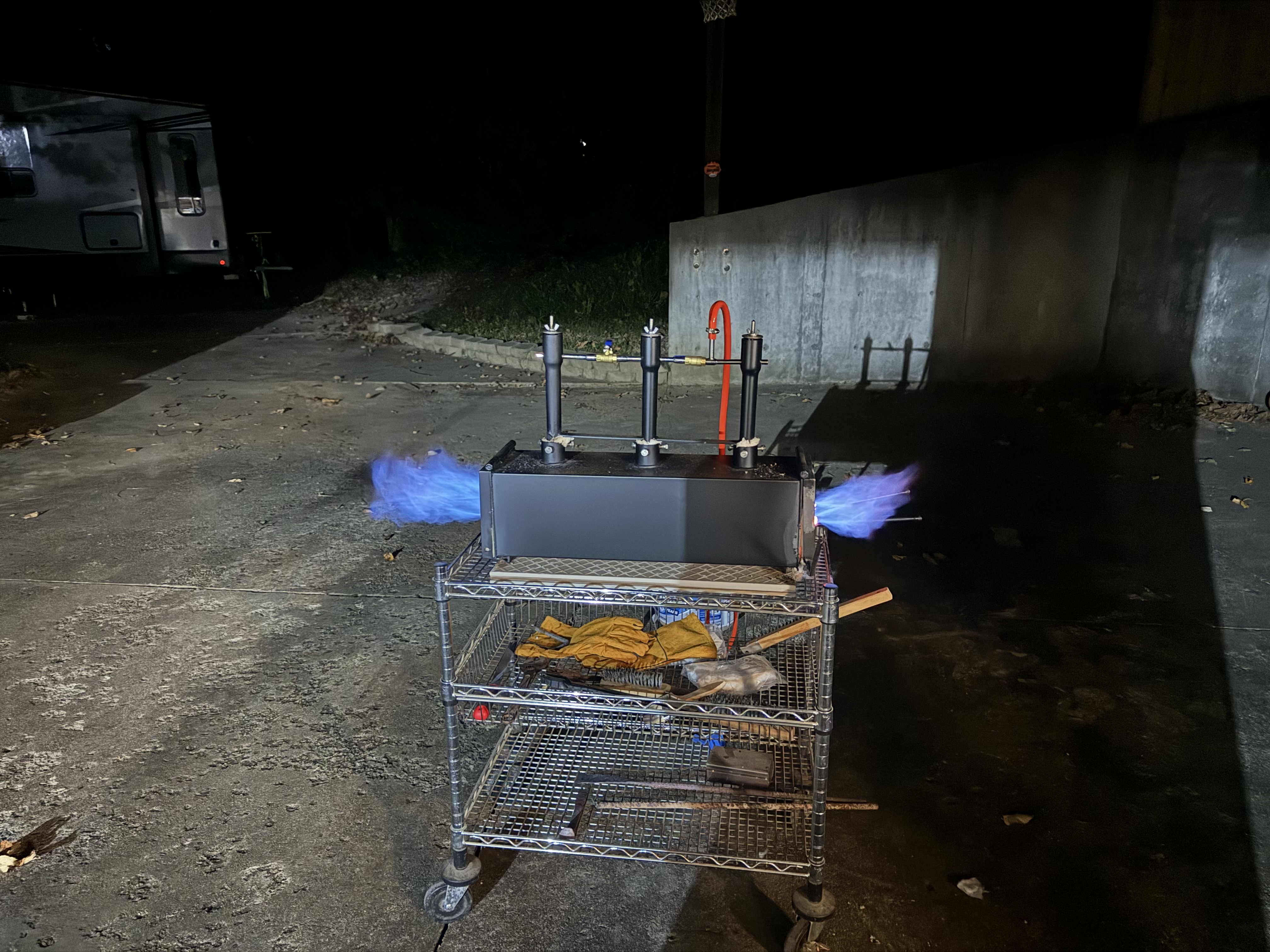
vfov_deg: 56.8
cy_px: 476
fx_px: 881
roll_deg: +0.5
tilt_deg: -17.5
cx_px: 635
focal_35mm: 24
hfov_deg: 71.6
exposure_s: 1/9
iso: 2000
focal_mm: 6.76
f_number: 1.78
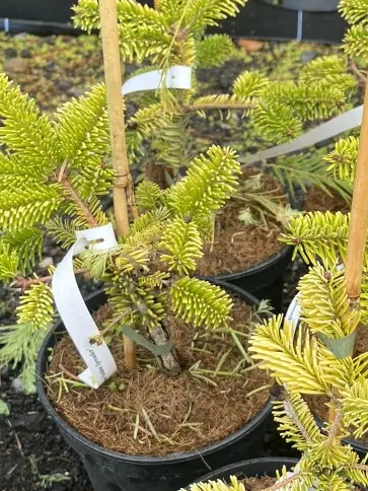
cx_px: 298
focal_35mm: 58
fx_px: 822
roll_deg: -2.6
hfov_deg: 24.8
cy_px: 282
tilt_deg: -42.1
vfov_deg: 33.2
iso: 50
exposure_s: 1/310
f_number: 1.6
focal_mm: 5.1
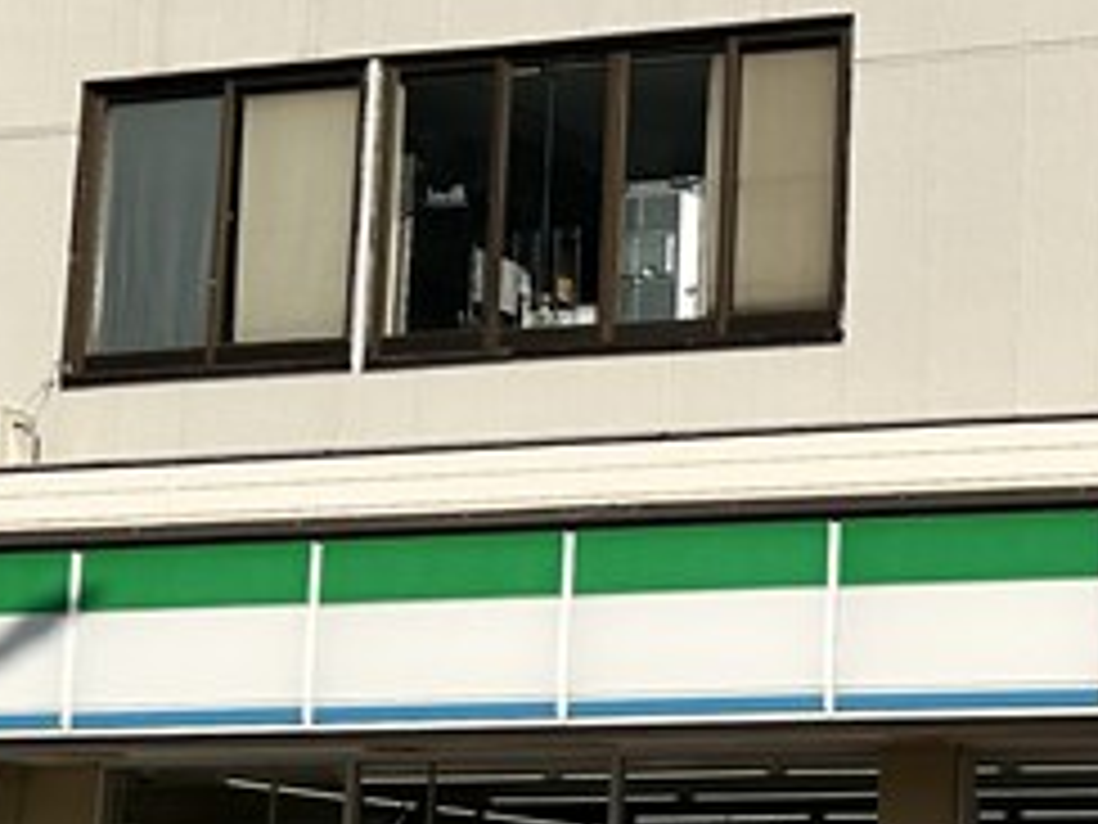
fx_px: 3457
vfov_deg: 13.6
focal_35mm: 109
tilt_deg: +10.7
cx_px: 1224
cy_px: 419
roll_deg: -0.7
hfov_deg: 17.4
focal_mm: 5.7
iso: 50
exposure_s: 1/6579
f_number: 1.5
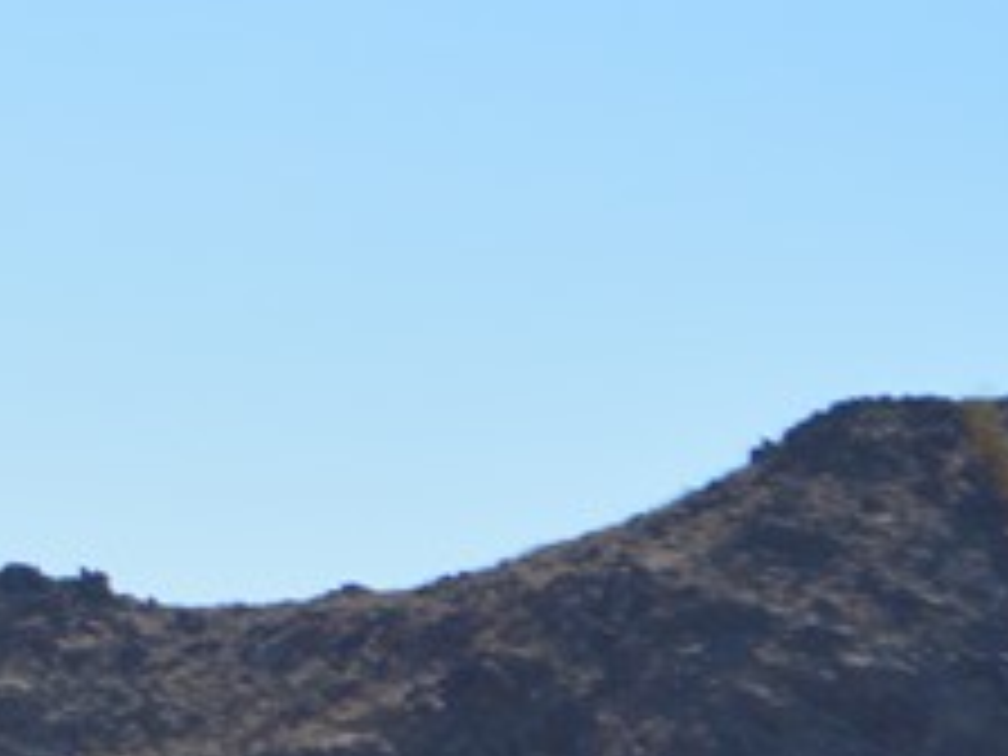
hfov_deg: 5.1
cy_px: 832
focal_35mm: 384
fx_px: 11191
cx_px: -558
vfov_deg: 3.9
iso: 400
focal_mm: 55
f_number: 7.1
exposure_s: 1/2000
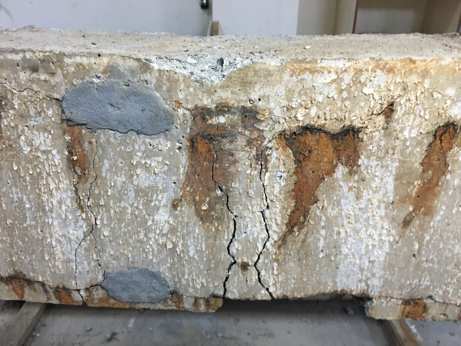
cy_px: 173
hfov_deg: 61.7
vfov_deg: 48.2
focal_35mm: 29
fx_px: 386
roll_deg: -1.3
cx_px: 230
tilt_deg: -19.5
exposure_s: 1/33
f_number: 2.2
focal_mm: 4.15
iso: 160
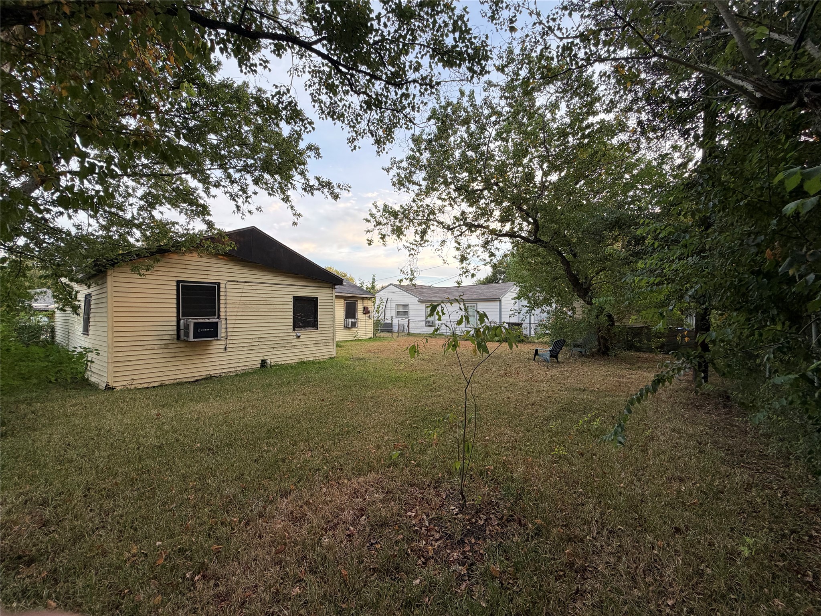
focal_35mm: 14
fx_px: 332
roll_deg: +0.1
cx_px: 410
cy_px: 308
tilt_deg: +1.0
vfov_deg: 85.7
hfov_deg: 102.1
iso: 100
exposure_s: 1/121
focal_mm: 2.22
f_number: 2.2
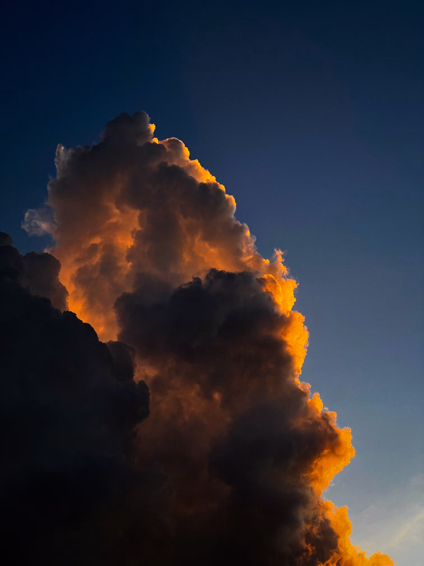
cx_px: 212
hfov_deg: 19.1
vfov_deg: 25.3
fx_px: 1258
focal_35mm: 77
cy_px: 283
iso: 32
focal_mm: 9
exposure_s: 1/109
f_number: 2.8
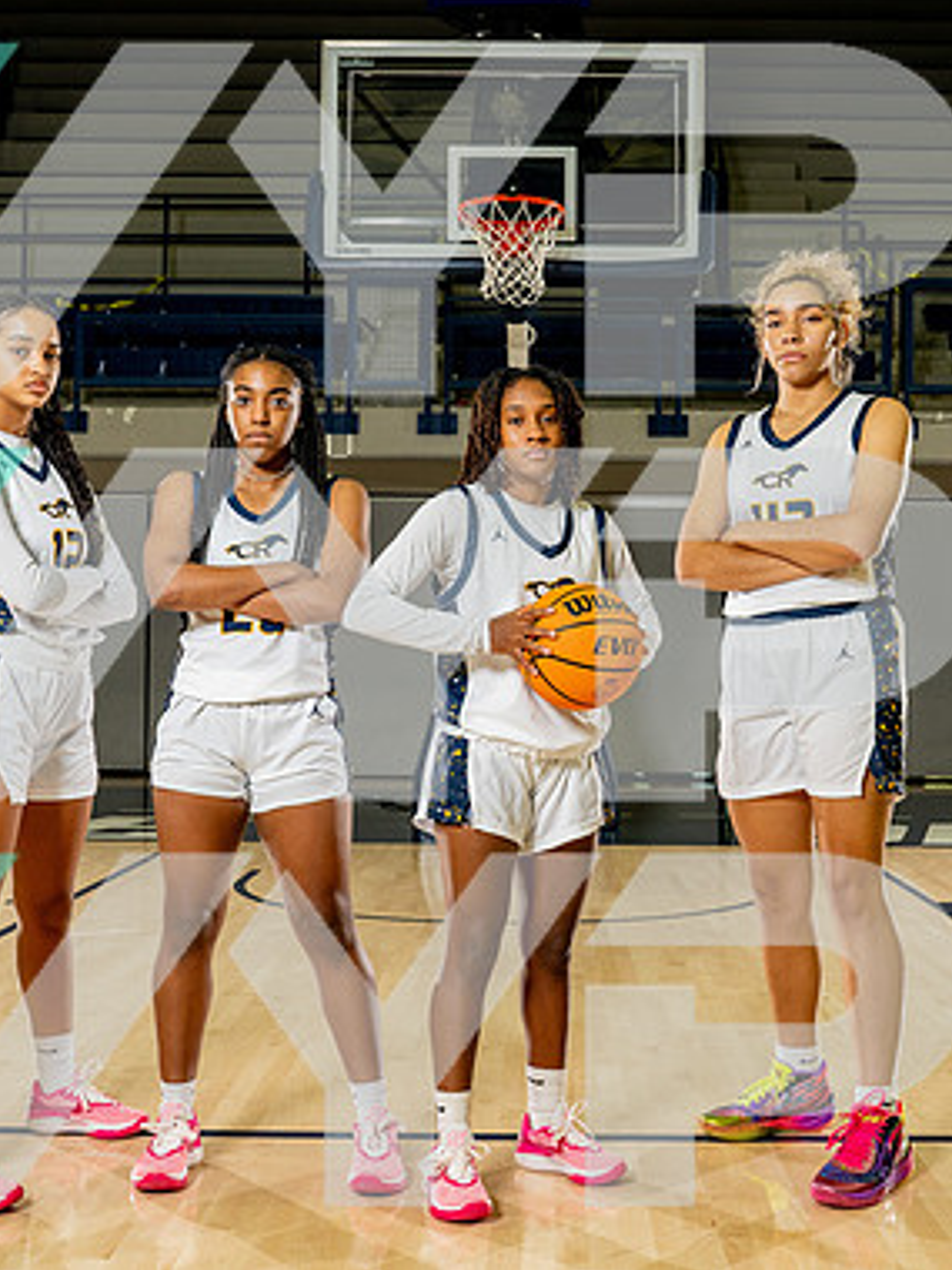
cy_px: 627
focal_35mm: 47
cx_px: 531
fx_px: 1723
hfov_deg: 30.9
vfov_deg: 40.4
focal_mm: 32
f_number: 8
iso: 640
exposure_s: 1/250
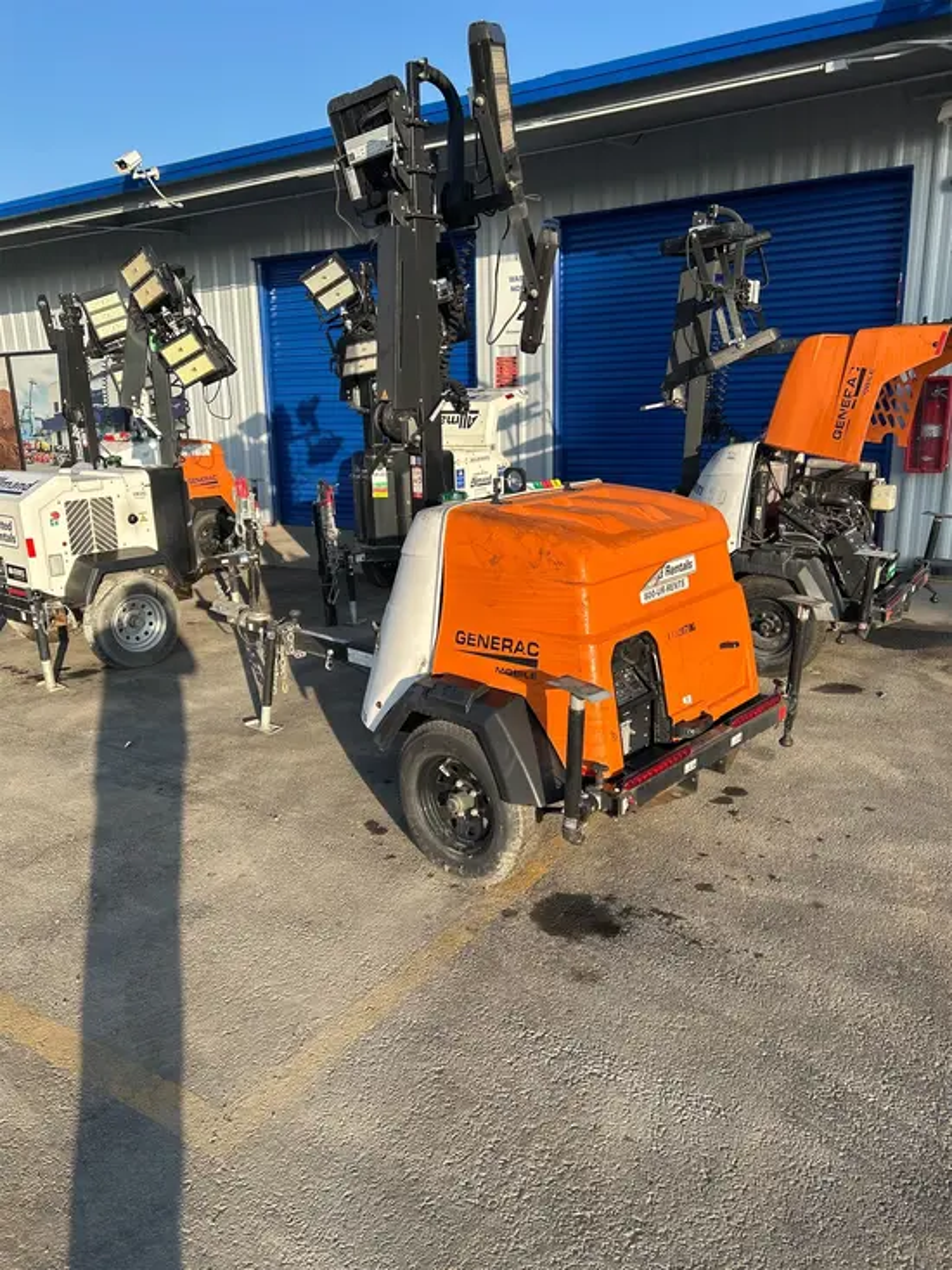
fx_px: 953
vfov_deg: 67.3
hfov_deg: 53.1
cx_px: 476
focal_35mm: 26
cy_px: 635
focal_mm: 5.7
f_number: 1.5
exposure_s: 1/1808
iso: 50
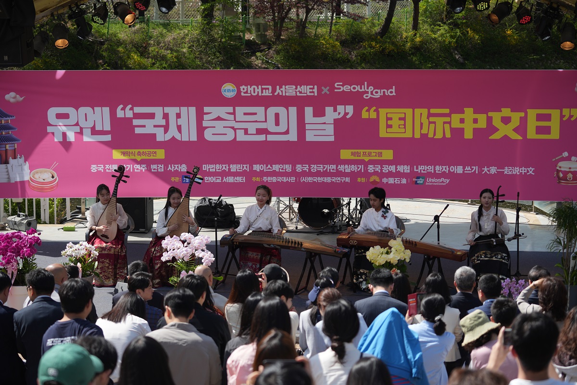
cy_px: 192
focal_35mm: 84
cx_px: 288
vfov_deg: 16.3
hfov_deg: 24.2
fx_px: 1346
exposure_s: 1/1000
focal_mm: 84
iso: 160
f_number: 4.5
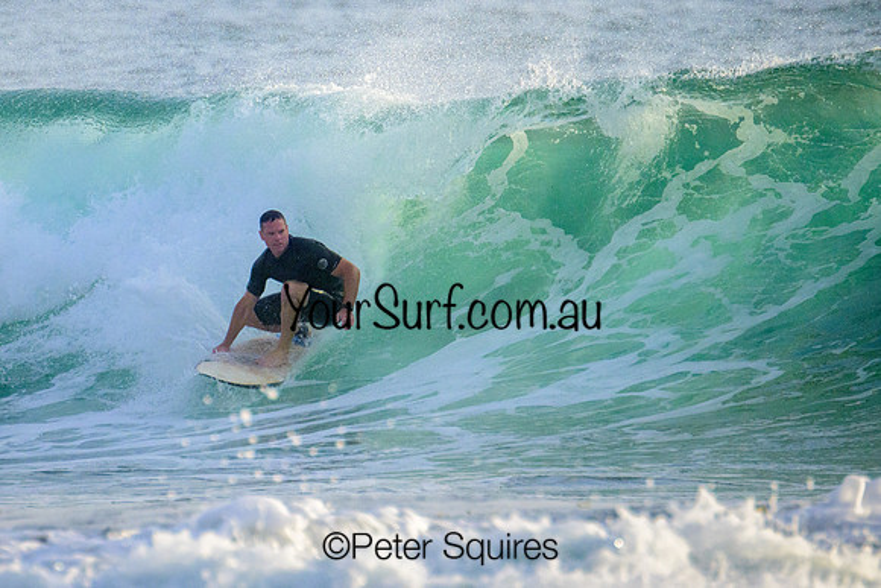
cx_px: 278
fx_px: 26821
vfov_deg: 1.3
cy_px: 225
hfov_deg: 1.9
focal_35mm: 1096
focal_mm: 800
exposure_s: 1/2000
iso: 2200
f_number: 13
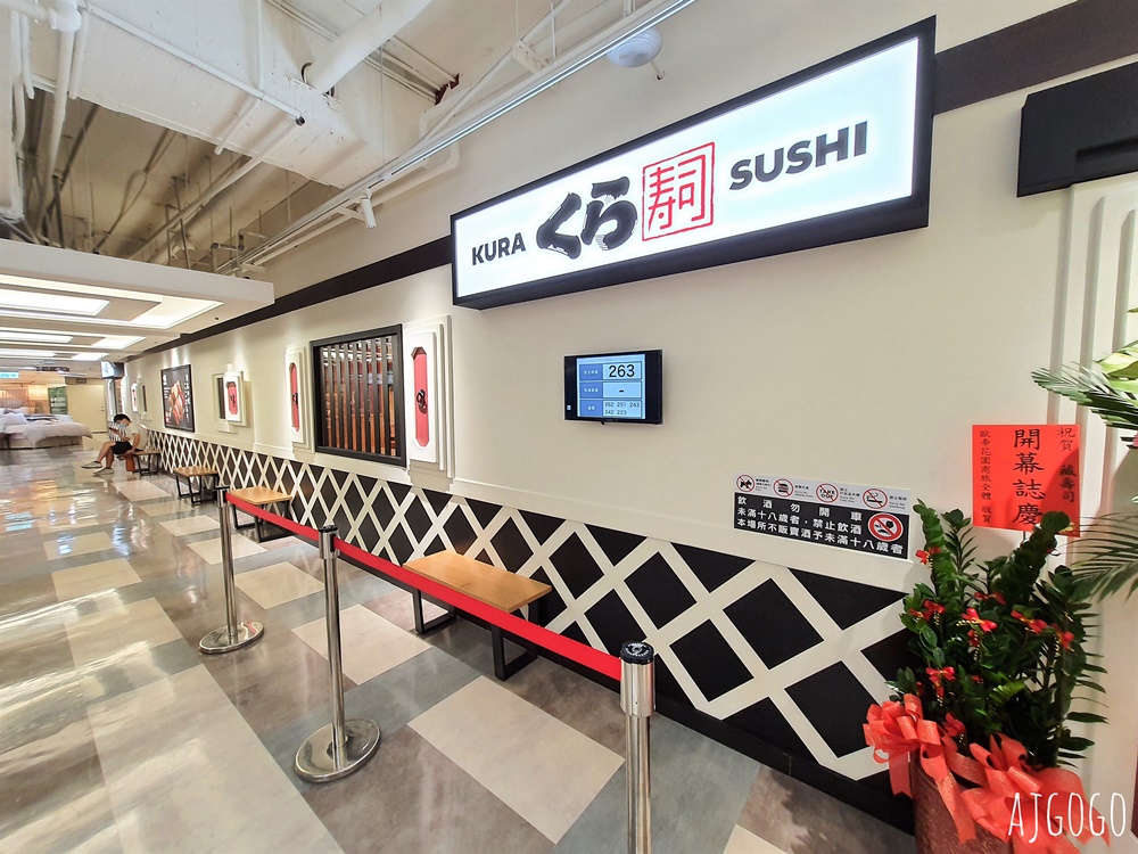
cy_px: 427
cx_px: 569
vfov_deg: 89.9
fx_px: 427
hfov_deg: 106.2
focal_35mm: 13
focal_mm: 1.74
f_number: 2.2
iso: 125
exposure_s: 1/60
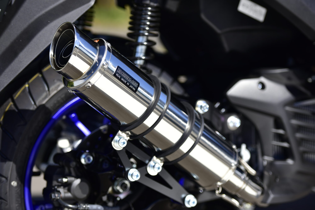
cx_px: 158
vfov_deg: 12.2
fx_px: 980
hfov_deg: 18.3
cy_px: 105
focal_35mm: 112
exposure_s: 1/1600
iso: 100
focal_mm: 112
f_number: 2.8
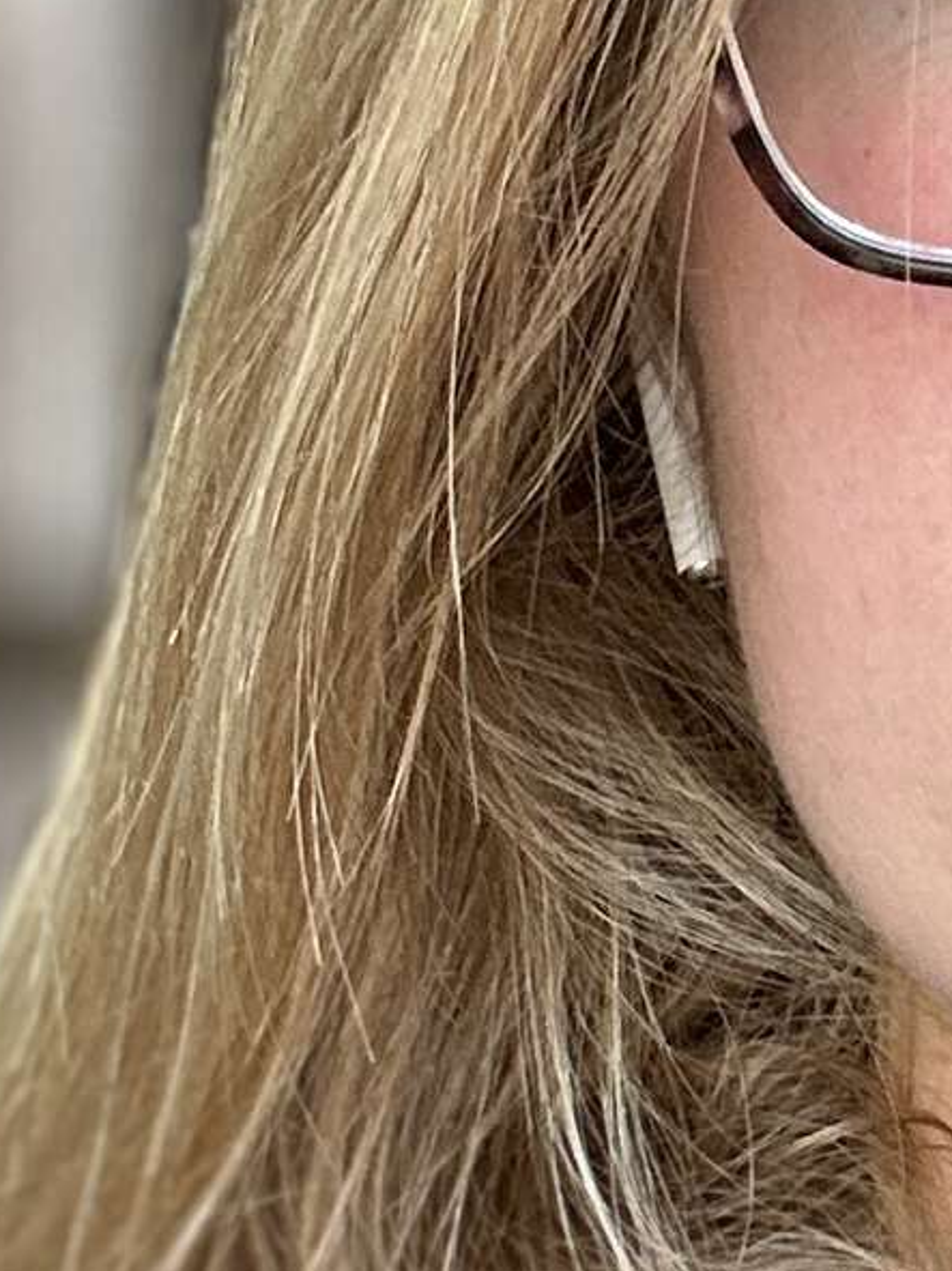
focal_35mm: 130
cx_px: 898
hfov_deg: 11.3
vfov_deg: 15.1
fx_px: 4769
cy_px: 837
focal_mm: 2.69
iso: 80
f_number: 1.9
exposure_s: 1/121
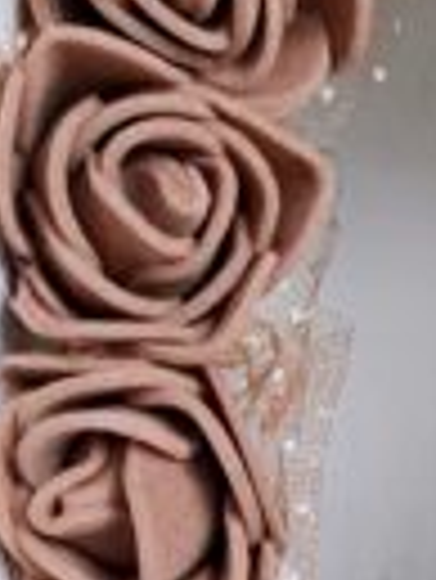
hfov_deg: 9.6
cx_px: 733
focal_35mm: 149
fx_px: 2498
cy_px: 944
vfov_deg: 12.4
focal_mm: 5.23
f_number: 1.8
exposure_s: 1/60
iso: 320
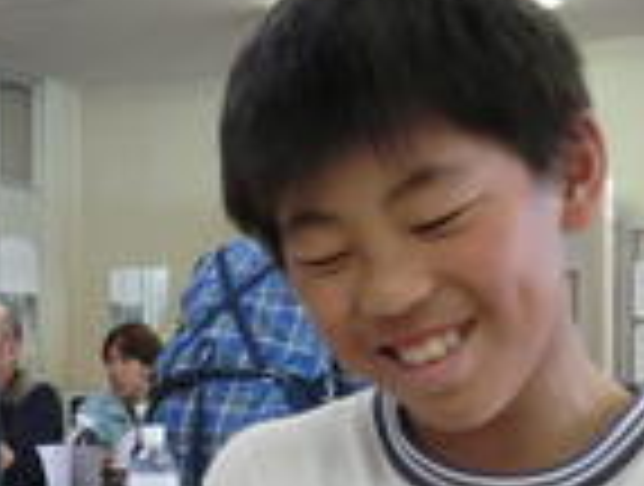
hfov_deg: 18.0
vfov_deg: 14.0
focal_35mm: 106
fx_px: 1977
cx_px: -23
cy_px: 387
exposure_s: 1/80
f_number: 3.9
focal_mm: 6.9
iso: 400
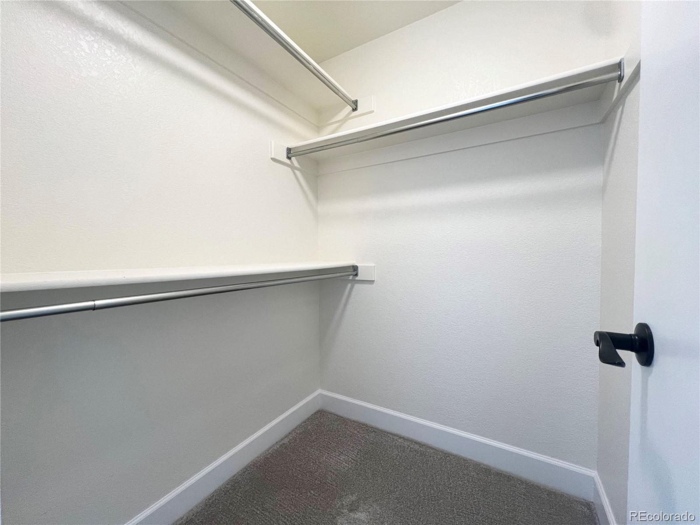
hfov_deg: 106.2
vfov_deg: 89.9
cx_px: 350
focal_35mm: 13
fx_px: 263
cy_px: 262
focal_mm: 1.57
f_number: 1.8
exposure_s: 1/120
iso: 125
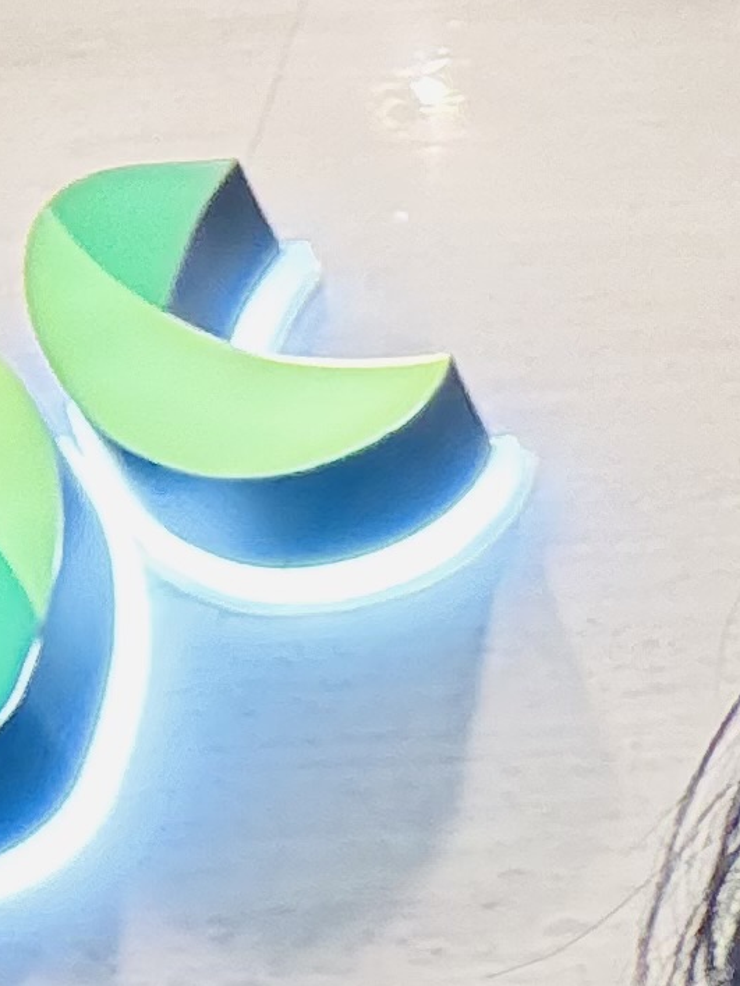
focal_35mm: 131
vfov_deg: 13.9
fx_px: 3734
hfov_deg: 9.5
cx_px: 2003
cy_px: 1604
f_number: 1.9
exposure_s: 1/60
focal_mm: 2.69
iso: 125
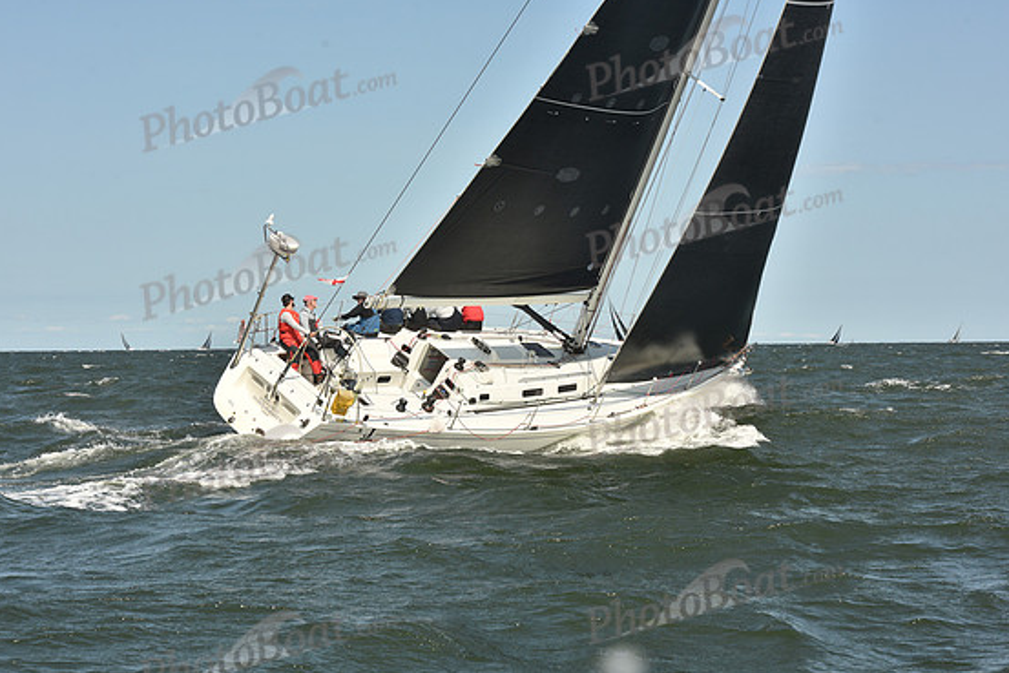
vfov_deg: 15.9
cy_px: 342
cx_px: 493
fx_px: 2411
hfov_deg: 23.6
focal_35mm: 86
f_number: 9
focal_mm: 82
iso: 250
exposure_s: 1/800
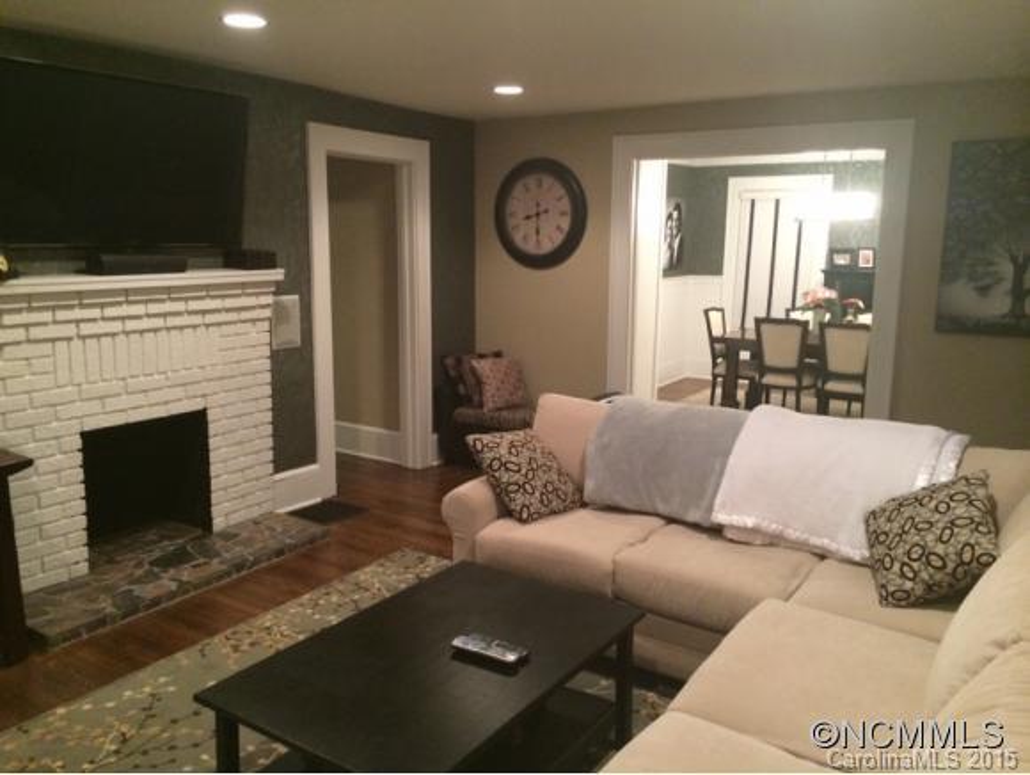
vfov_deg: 46.9
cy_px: 388
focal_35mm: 30
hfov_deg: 59.9
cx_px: 515
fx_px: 893
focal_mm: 4.12
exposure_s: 1/20
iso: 320
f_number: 2.2
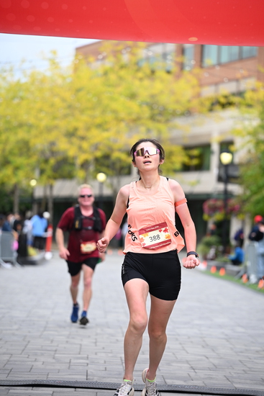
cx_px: 132
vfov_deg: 17.1
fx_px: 1319
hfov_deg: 11.4
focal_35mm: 120
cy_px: 198
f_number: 2.8
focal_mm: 120
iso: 640
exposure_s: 1/2000
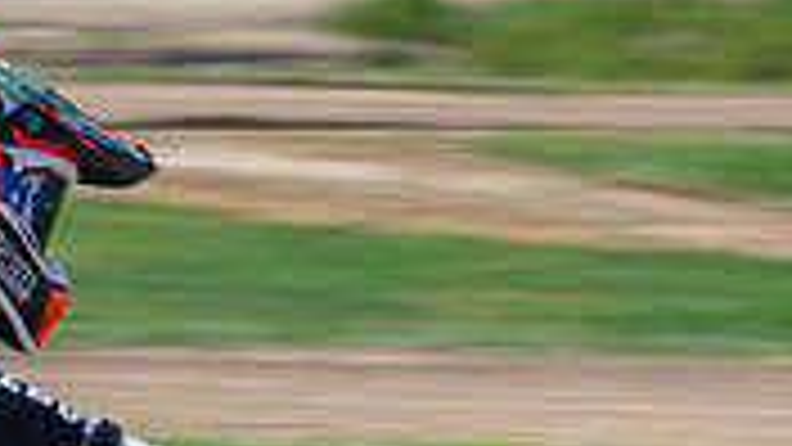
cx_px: 230
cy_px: 750
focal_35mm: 405
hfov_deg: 5.3
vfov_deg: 3.0
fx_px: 8505
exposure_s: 1/160
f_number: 8
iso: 125
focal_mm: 78
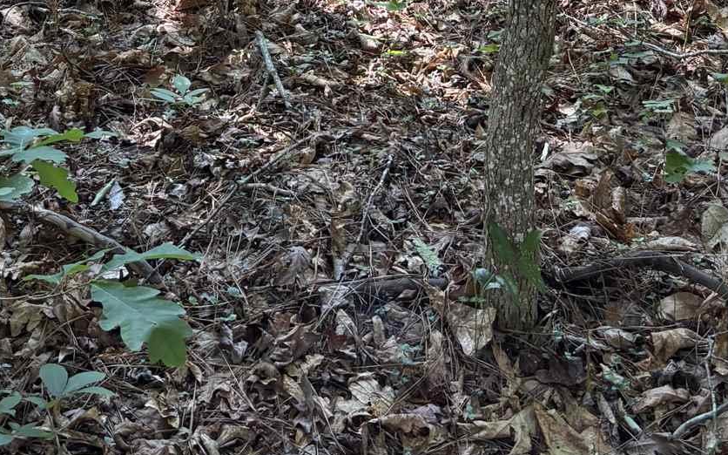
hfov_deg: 26.9
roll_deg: -4.0
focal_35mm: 76
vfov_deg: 14.5
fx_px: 1507
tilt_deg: -9.1
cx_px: 206
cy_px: -432
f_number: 1.6
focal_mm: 5.96
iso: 125
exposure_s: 1/121
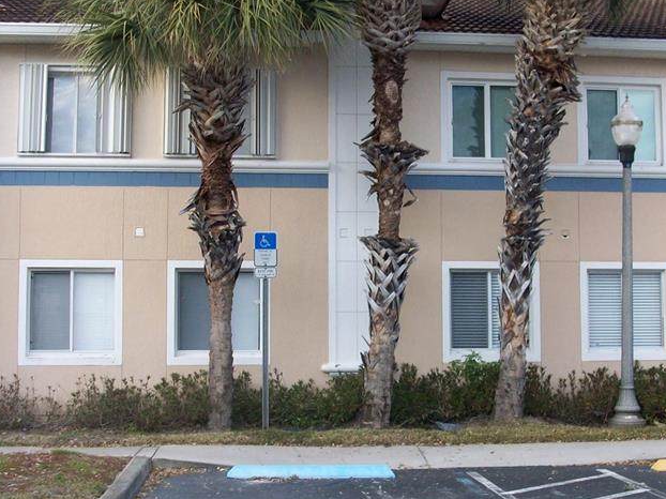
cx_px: 420
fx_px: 1077
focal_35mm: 56
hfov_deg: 34.2
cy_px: 217
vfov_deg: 26.1
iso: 64
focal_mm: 5.7
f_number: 2.8
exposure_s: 1/111
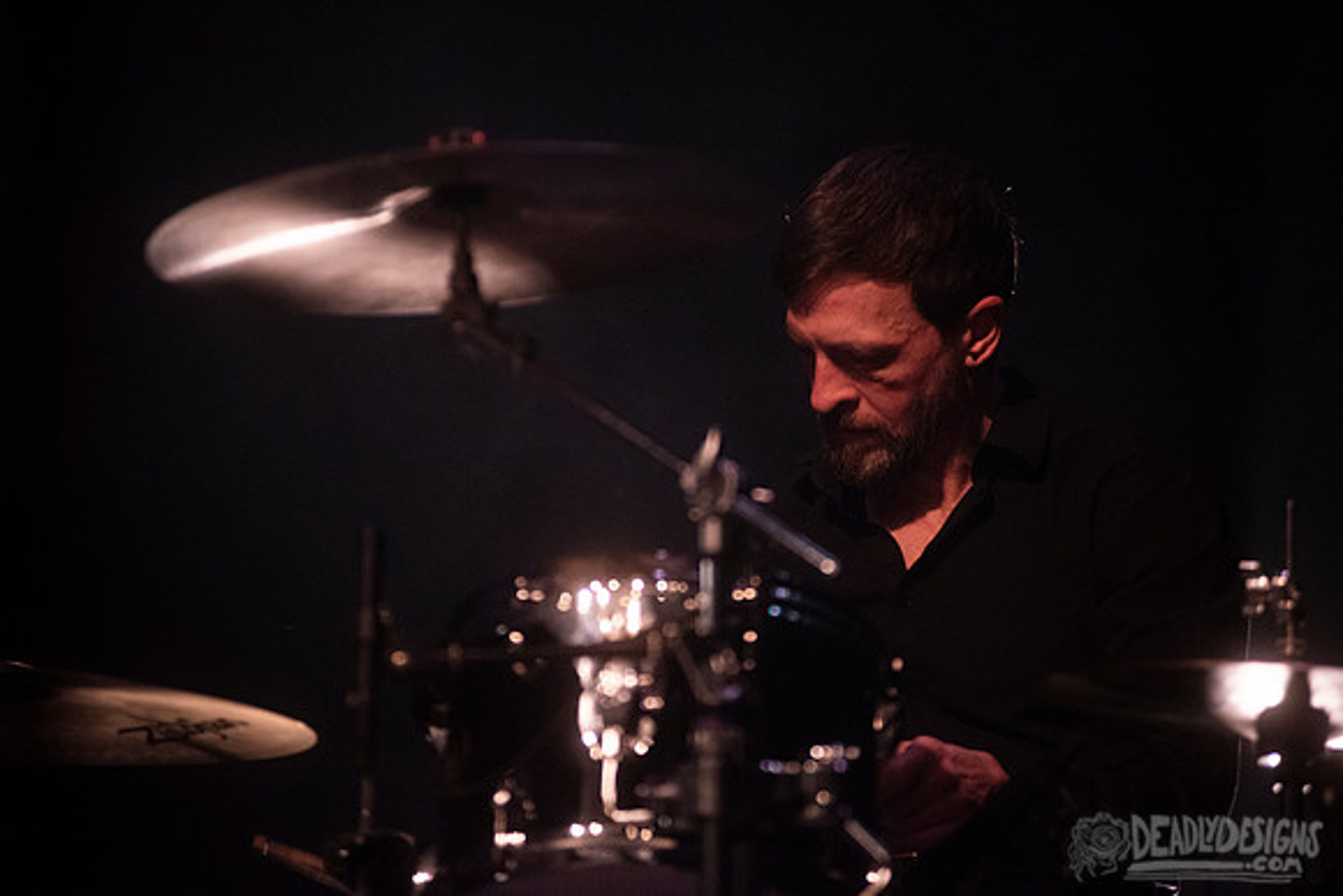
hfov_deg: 10.3
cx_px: 672
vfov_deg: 6.9
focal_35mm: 200
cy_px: 448
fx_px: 7463
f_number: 3.2
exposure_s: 1/125
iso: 2500
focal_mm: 200
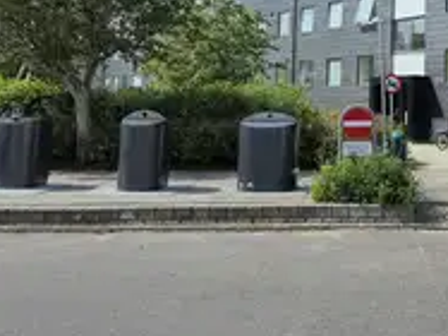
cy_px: 41
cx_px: 413
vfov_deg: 30.3
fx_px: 595
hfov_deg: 38.1
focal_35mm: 46
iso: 25
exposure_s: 1/1616
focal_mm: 5.4
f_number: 1.8
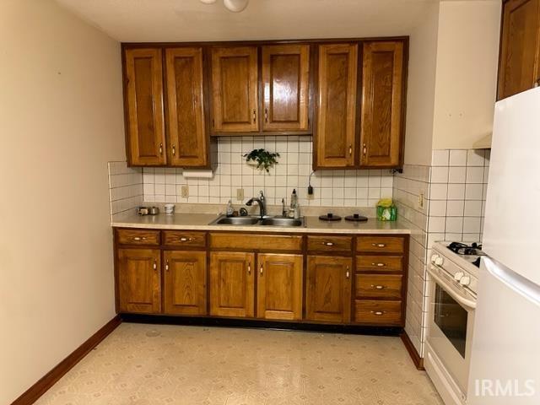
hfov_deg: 71.6
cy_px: 202
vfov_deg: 56.8
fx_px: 374
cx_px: 270
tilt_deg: -6.4
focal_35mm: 24
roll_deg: -0.7
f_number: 1.78
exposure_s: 1/60
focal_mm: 6.86
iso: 640
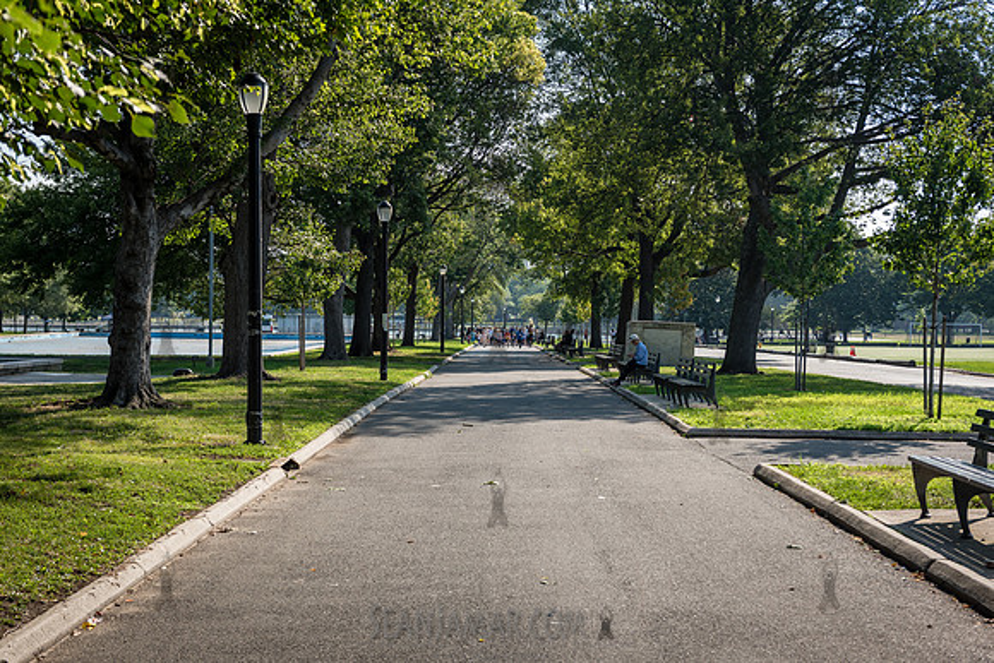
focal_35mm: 58
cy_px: 332
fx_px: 1602
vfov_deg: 23.4
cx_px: 497
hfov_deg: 34.5
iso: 250
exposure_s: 1/800
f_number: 4.5
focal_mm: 58
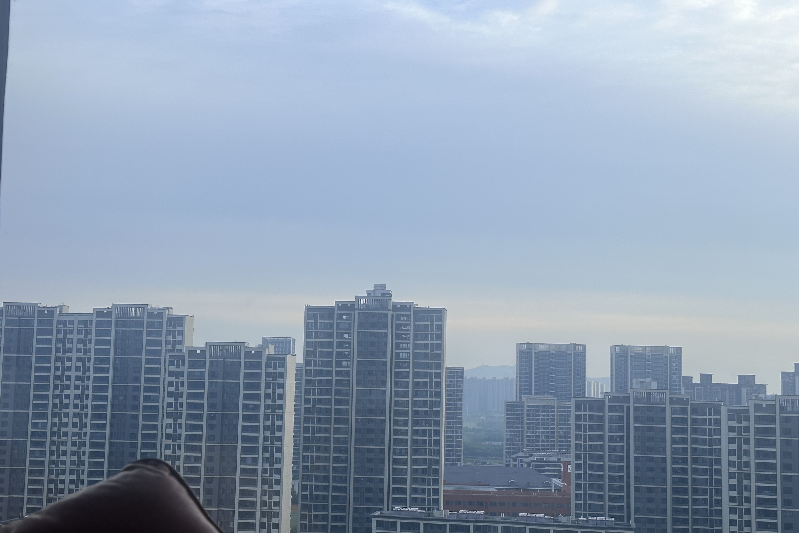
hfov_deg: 39.6
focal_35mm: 50
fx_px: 1110
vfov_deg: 27.0
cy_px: 288
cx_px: 399
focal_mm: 6.86
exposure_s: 1/823
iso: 64
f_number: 1.78
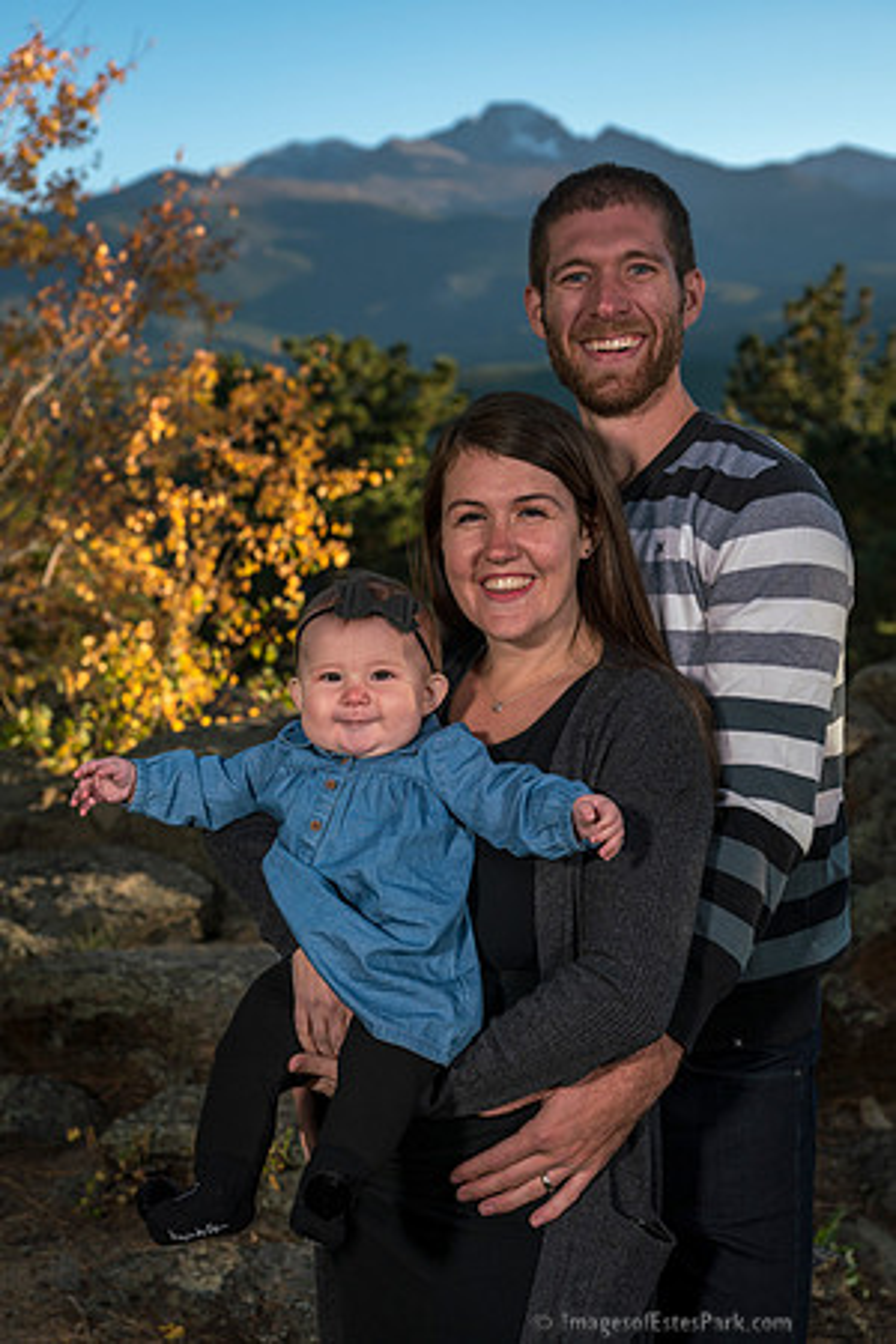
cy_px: 672
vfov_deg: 36.2
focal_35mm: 55
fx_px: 2053
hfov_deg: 24.6
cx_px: 448
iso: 100
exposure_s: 1/320
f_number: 5
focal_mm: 55
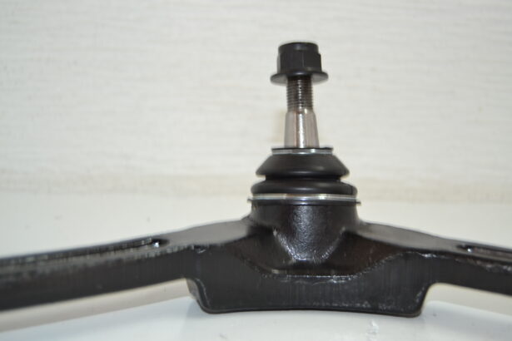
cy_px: 170
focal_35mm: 48
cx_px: 256
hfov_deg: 41.1
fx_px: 683
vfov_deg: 28.1
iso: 200
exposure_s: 1/13
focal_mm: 32
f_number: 4.5
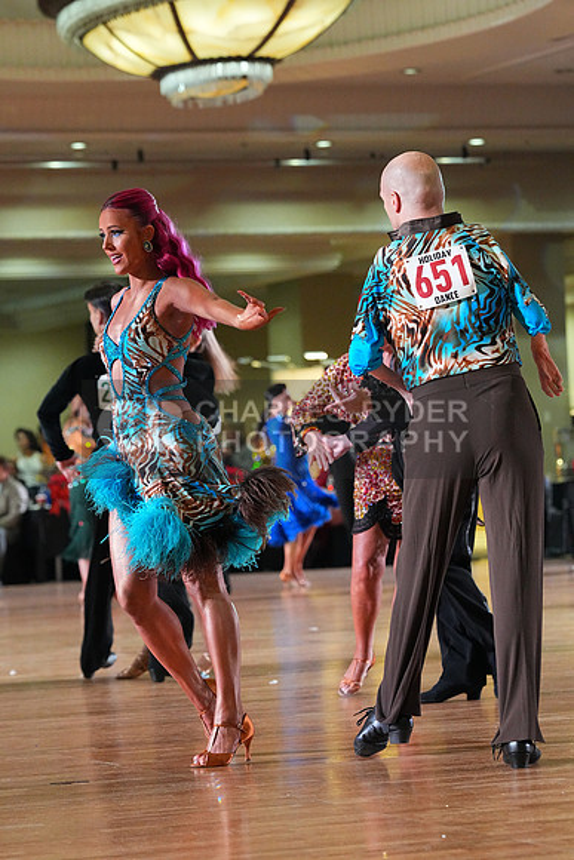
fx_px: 3227
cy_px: 430
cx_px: 287
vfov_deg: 15.2
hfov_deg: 10.2
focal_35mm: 135
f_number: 5
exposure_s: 1/400
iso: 8000
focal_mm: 135
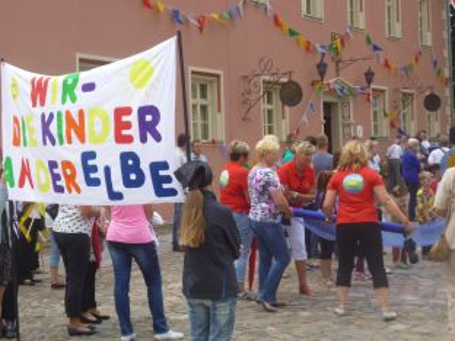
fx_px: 894
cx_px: 211
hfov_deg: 28.6
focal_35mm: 68
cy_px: 168
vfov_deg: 21.6
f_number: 3.8
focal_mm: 9.5
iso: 100
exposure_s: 1/400
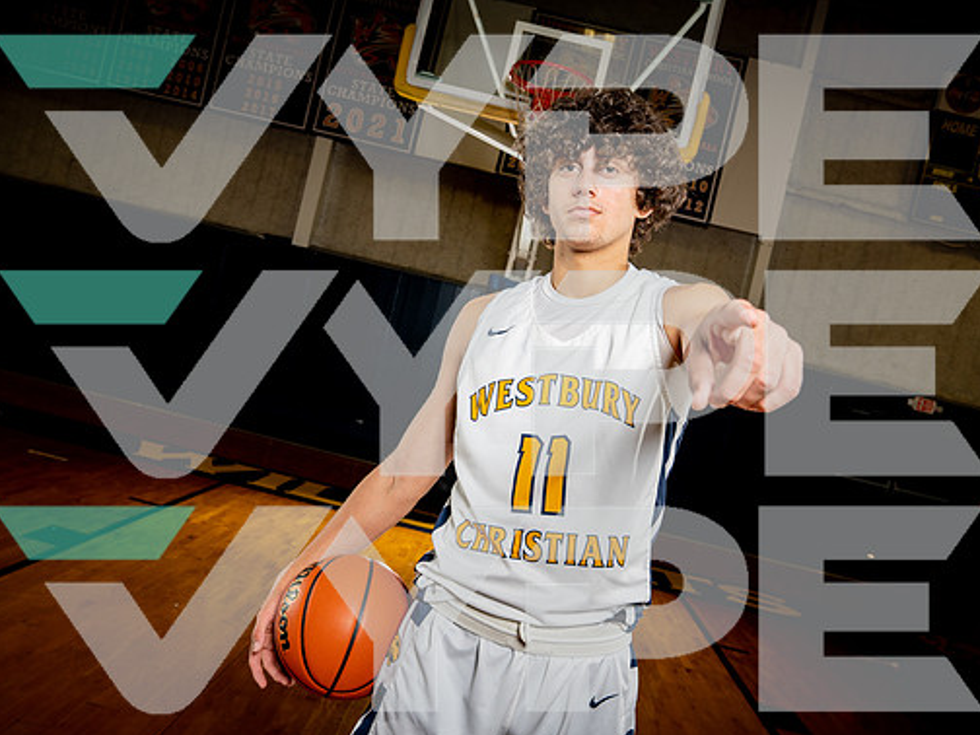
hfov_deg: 58.4
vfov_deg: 45.4
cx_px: 494
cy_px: 374
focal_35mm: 31
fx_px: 878
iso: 400
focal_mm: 28
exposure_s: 1/250
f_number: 6.3
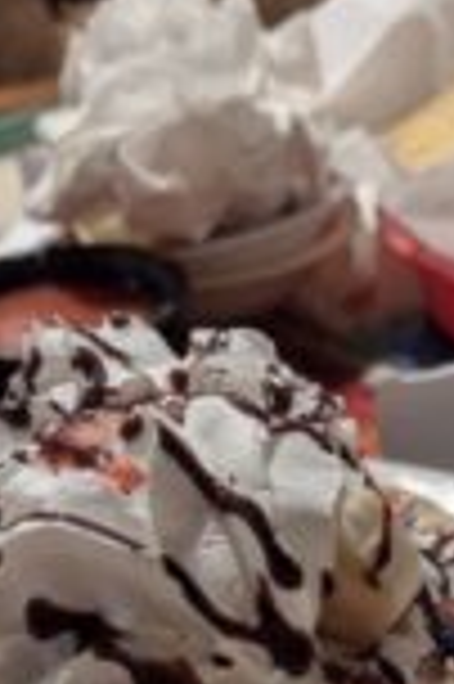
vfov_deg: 25.8
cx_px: 229
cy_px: 706
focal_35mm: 74
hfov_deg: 18.4
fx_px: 1403
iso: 466
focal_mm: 4.71
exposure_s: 1/40
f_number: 1.7
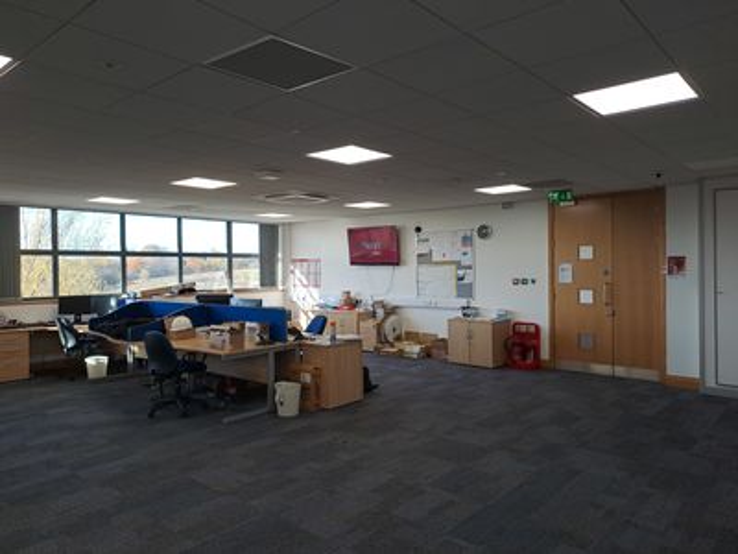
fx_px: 533
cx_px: 369
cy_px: 277
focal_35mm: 25
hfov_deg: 69.4
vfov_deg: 54.9
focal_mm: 4.65
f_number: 1.8
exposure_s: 1/100
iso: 40
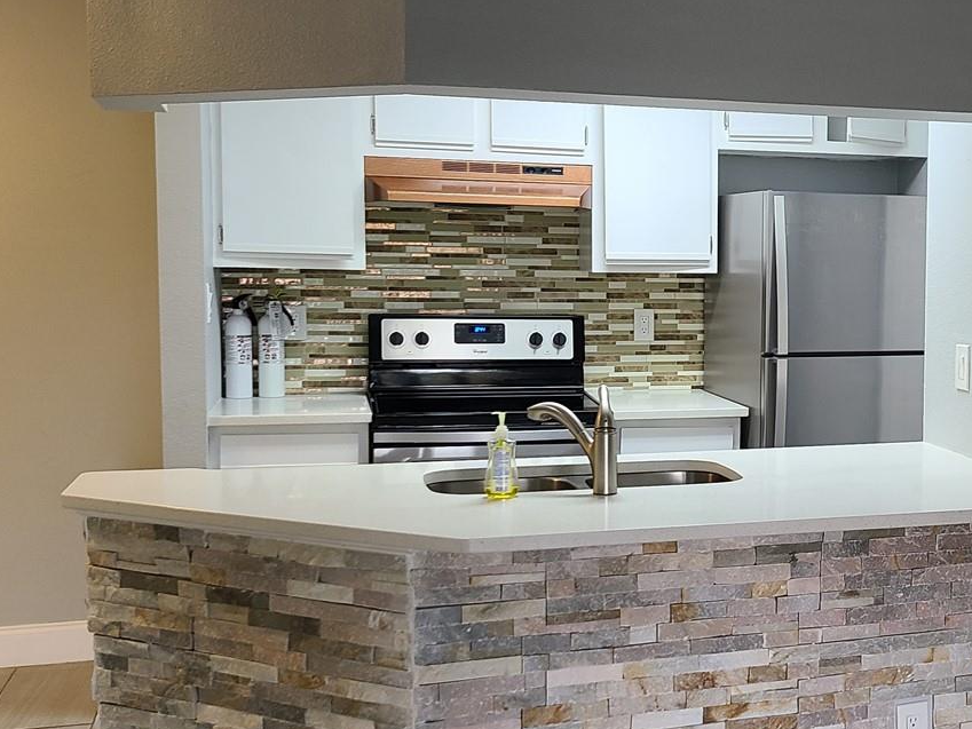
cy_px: 388
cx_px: 836
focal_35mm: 49
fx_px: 1376
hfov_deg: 36.9
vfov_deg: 29.7
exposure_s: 1/59
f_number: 1.8
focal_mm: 5.4
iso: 125
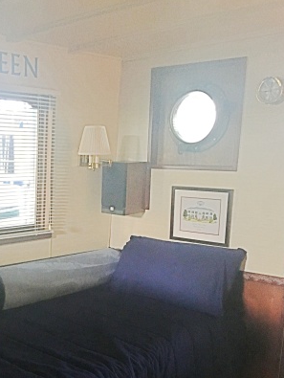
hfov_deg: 32.4
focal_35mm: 44
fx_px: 481
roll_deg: -1.7
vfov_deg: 42.0
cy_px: 268
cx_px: 79
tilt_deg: -12.3
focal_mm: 4.15
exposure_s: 1/30
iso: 250
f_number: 2.2
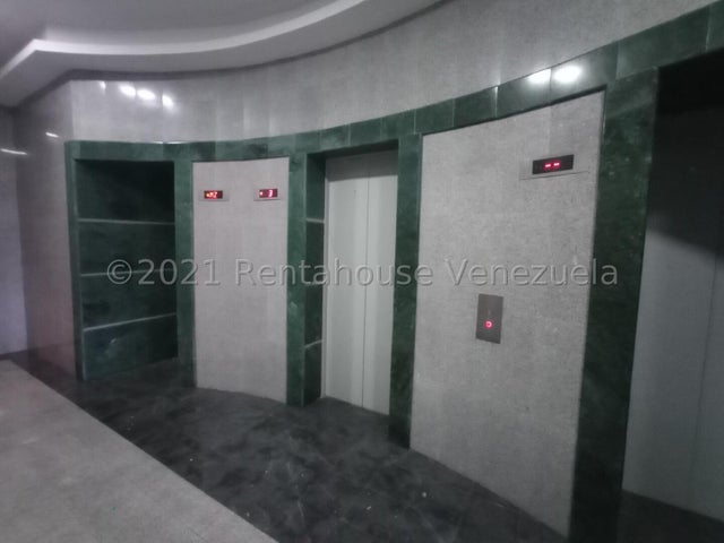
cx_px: 362
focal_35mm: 28
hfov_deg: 63.4
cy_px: 272
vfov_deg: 49.7
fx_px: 586
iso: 3175
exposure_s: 1/14.3
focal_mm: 1.65
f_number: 2.2
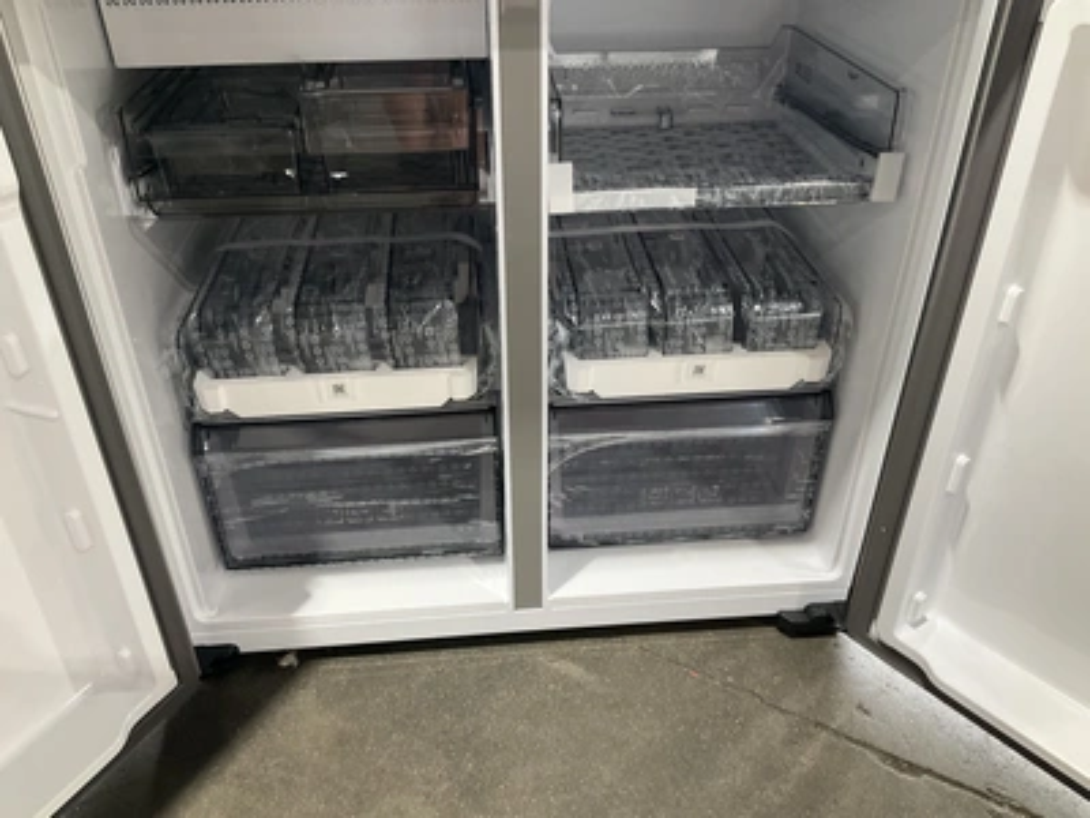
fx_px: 913
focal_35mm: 29
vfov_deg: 48.2
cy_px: 409
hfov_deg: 61.7
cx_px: 545
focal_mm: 3
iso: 100
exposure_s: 1/60
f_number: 1.8
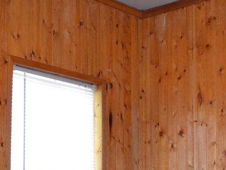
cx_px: 141
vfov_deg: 18.1
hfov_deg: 24.4
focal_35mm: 80
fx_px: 522
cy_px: 152
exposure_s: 1/60
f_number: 3.5
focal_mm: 18
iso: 1000
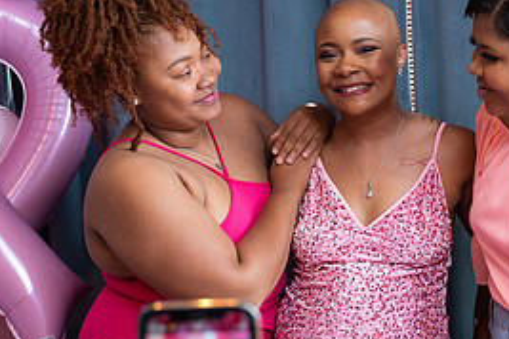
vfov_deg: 15.3
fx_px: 1258
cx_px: 355
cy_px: 107
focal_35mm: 89
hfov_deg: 22.7
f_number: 4.5
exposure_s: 1/200
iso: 1600
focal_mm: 41
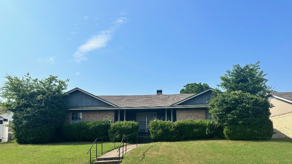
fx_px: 209
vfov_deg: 42.2
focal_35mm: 27
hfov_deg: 69.9
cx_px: 149
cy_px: 111
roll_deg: +1.1
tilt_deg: +7.2
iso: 80
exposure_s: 1/4545
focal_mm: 6.86
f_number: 1.78
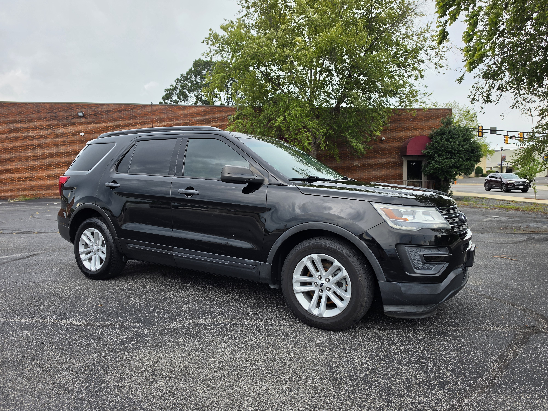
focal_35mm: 23
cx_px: 274
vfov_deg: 58.9
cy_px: 206
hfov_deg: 73.9
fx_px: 364
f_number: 1.4
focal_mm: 6.5
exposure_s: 1/201
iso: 10
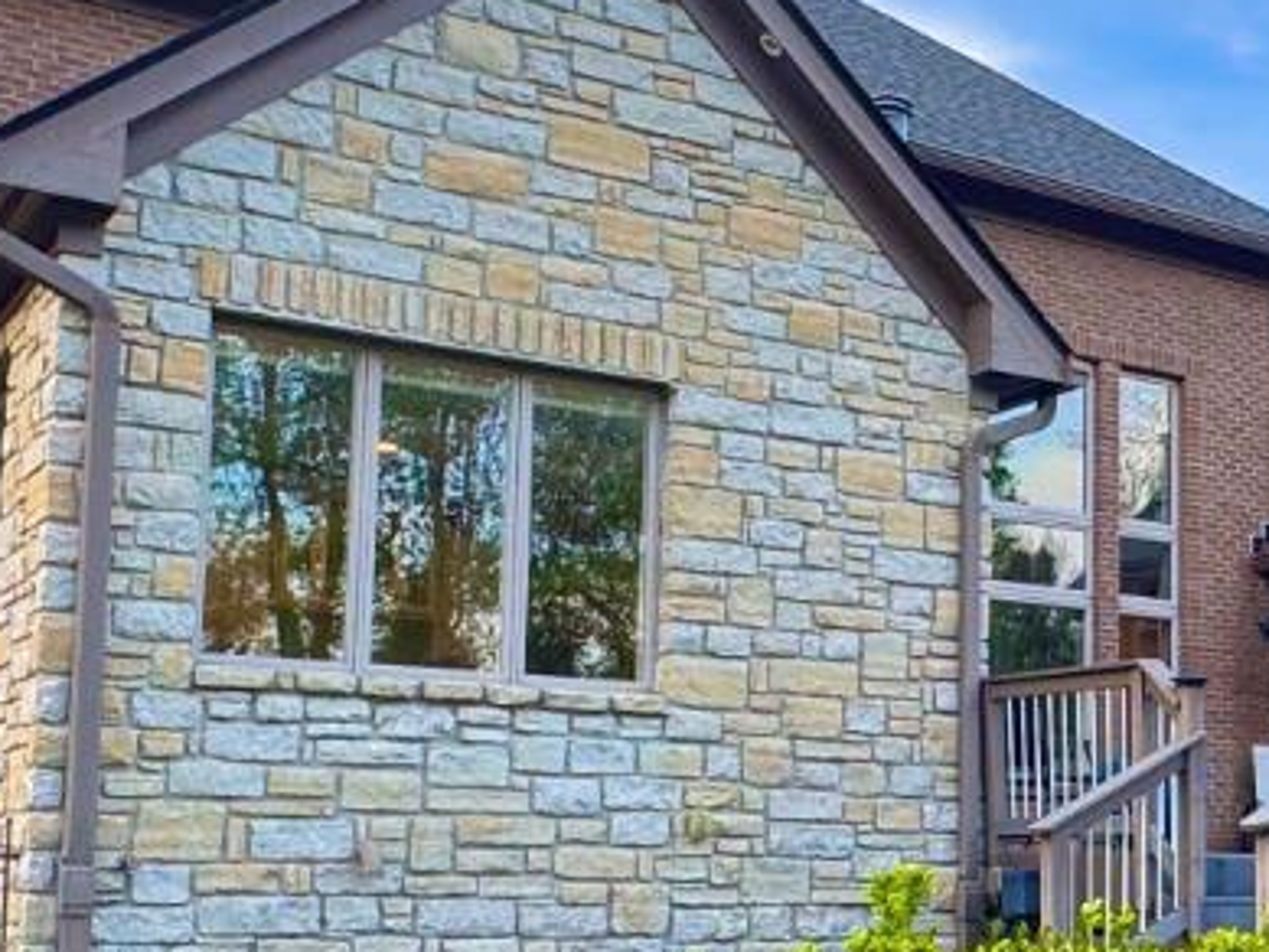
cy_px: 670
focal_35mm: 54
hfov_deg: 34.6
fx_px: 1980
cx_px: 992
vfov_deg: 26.8
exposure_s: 1/99
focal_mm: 2.22
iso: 64
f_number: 2.2
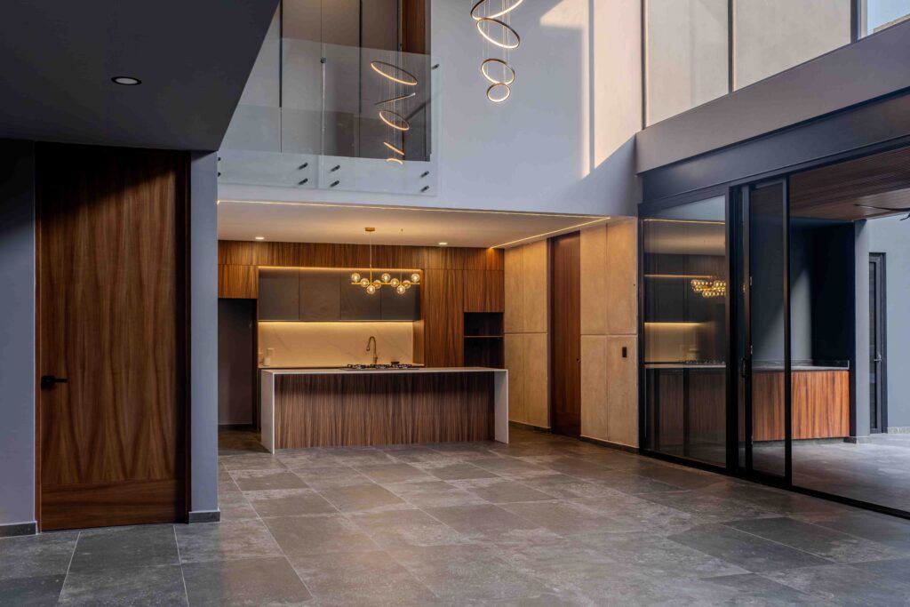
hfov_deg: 54.4
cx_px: 455
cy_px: 304
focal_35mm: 35
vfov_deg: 37.9
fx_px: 885
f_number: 4
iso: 400
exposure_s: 1/400
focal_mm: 35
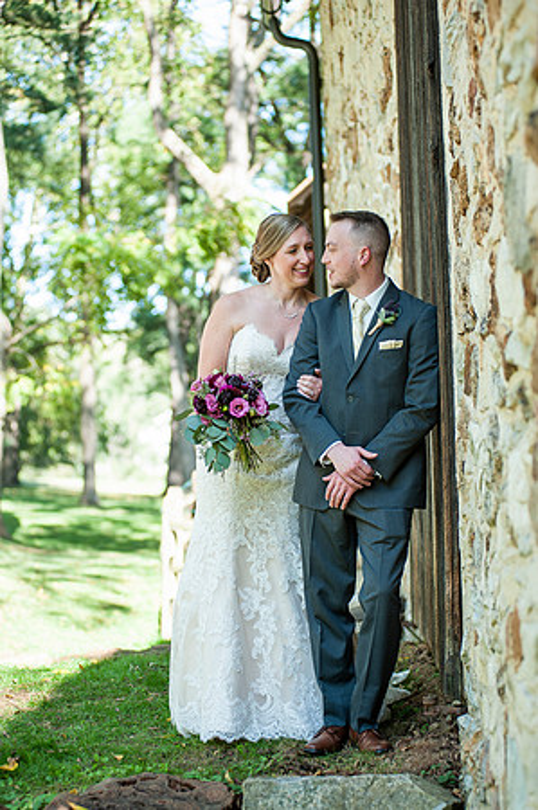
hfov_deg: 17.0
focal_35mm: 80
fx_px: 1797
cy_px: 405
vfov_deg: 25.4
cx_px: 269
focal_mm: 80
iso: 160
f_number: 3.2
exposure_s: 1/250
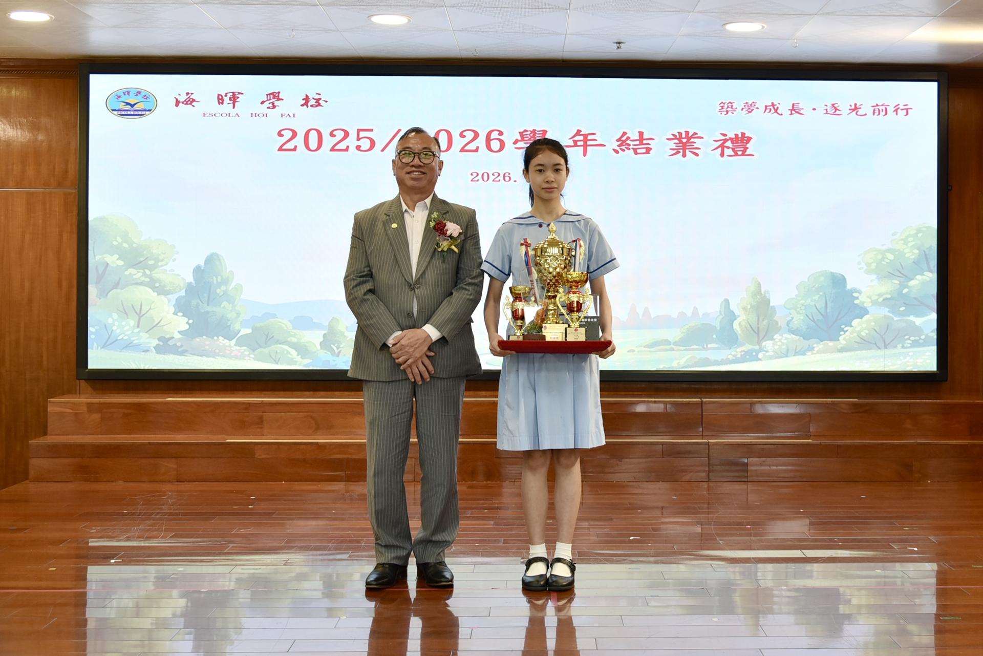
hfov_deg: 50.7
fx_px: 1038
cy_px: 328
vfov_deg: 35.1
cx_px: 492
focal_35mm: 38
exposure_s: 1/90
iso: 400
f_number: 4.8
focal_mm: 38
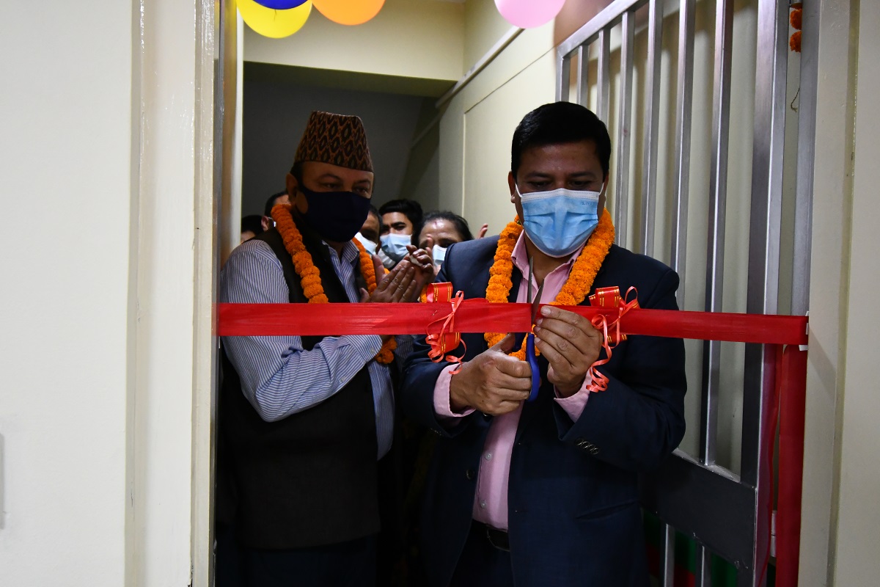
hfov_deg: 67.4
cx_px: 440
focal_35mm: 27
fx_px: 660
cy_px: 294
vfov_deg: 47.9
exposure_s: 1/100
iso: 3200
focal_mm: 18
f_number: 5.3
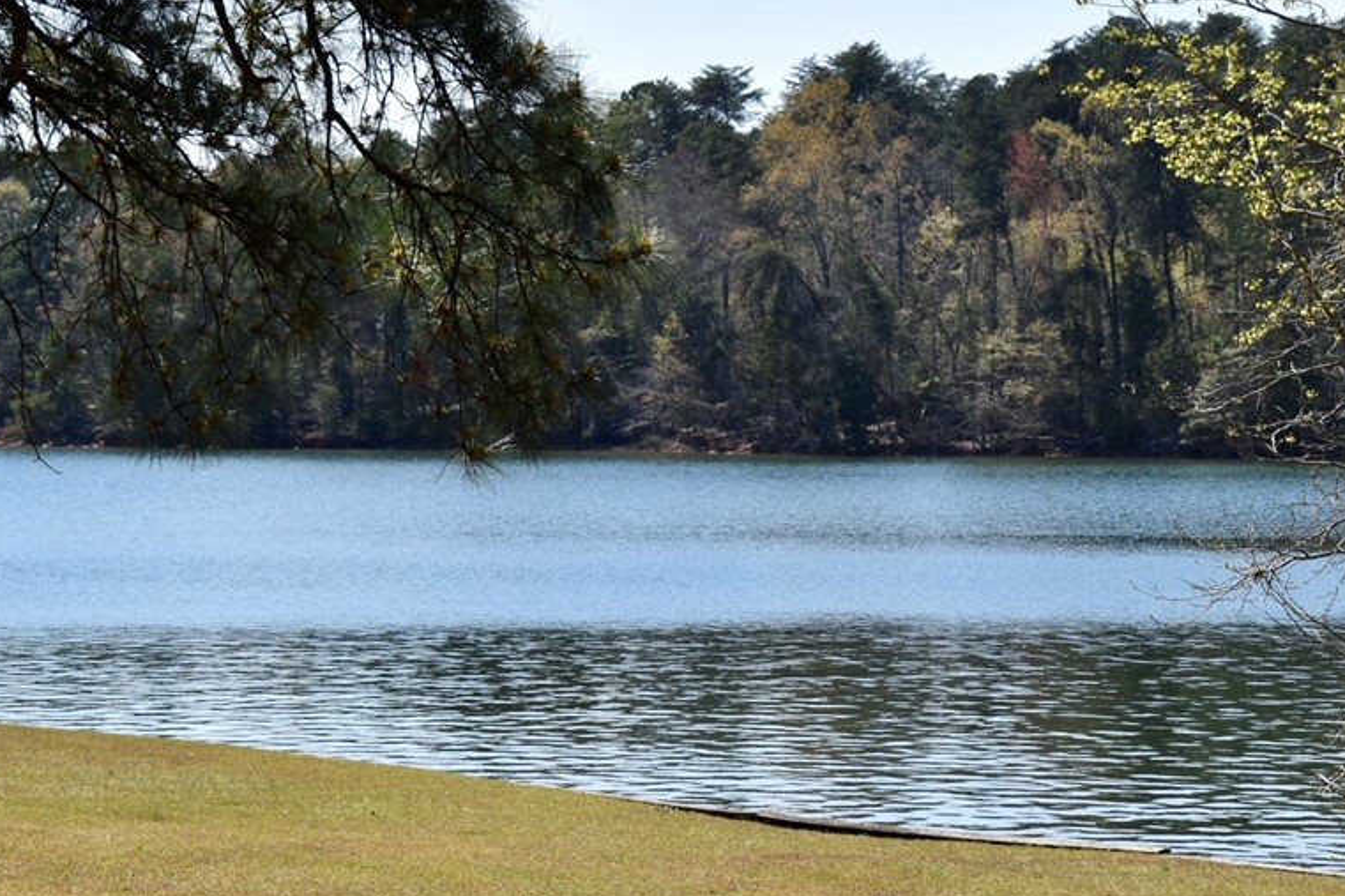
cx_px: 854
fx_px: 4397
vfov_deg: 11.6
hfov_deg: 17.4
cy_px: 470
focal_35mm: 118
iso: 200
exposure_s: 1/400
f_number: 10
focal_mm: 55
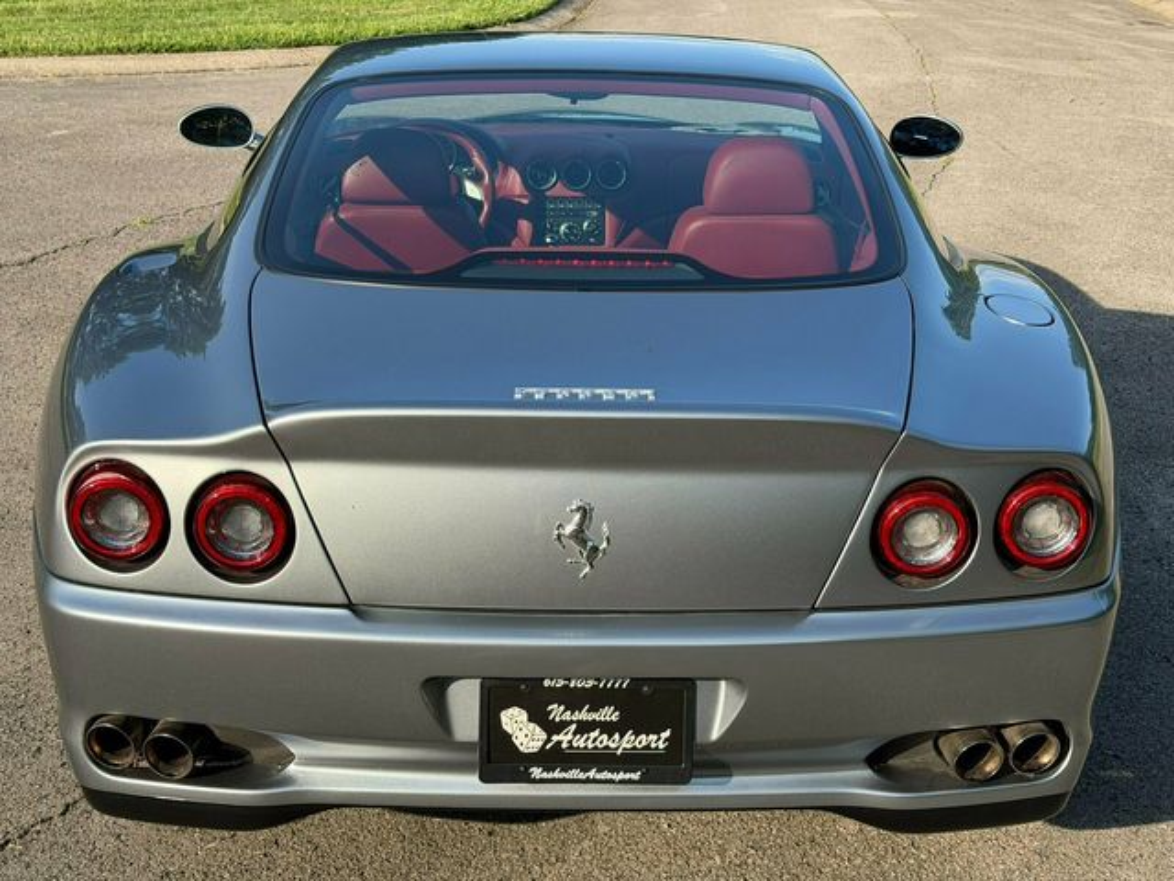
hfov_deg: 39.7
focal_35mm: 48
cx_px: 587
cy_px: 440
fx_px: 1628
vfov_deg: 30.3
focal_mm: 6.76
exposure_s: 1/2208
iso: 80
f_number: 1.78
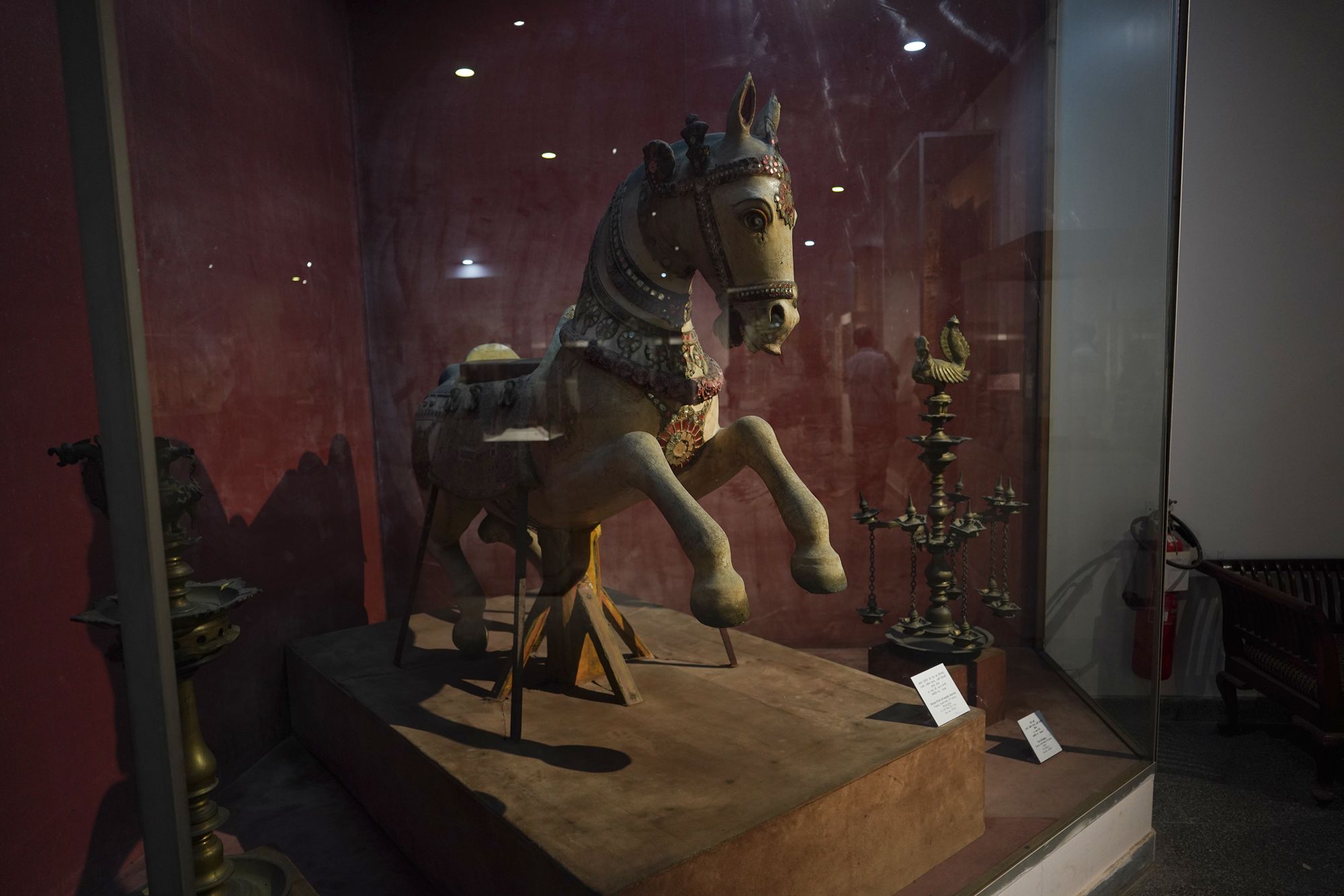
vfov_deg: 53.1
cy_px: 448
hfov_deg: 73.7
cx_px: 672
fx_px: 896
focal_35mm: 24
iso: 800
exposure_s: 1/100
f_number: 2.8
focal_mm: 24
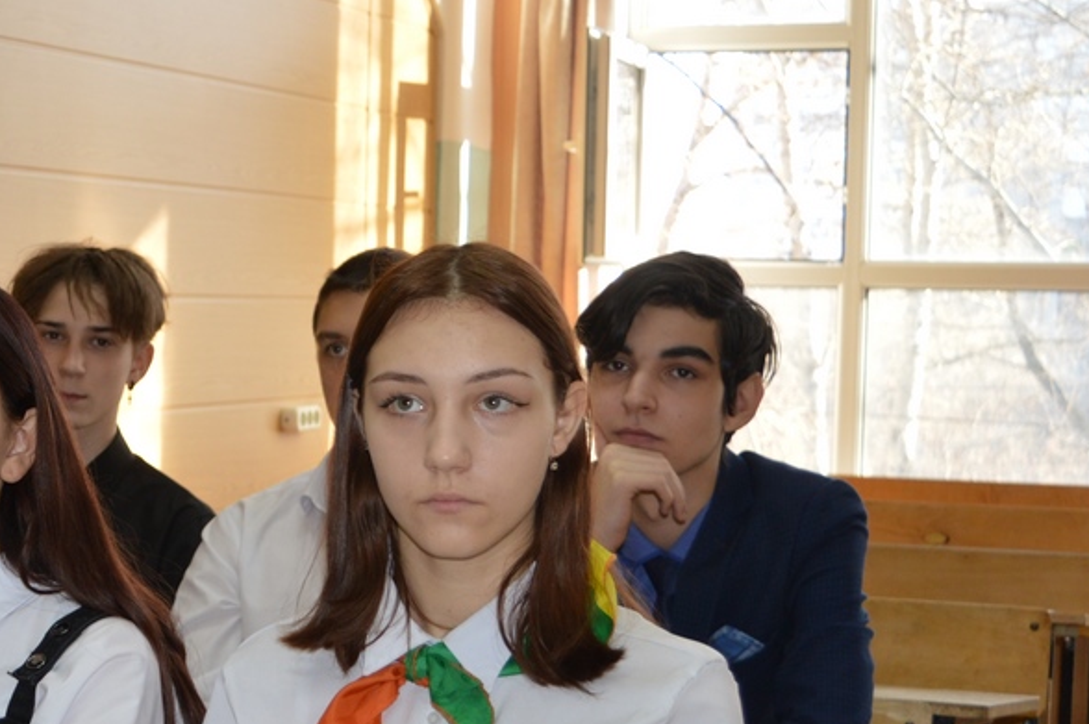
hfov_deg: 22.8
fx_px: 2599
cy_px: 470
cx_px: 31
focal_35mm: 86
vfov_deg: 15.8
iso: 400
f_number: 4.2
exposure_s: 1/100
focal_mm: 28
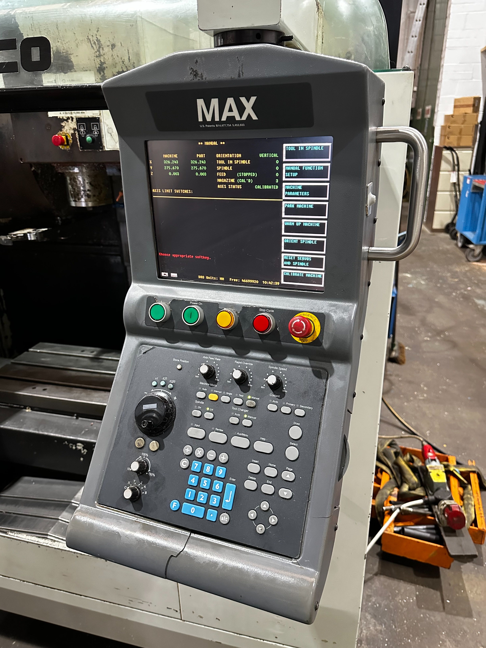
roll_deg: +0.3
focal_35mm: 24
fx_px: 449
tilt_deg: -20.9
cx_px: 243
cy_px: 324
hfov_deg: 56.8
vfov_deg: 71.6
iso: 800
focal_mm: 6.86
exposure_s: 1/50
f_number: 1.78
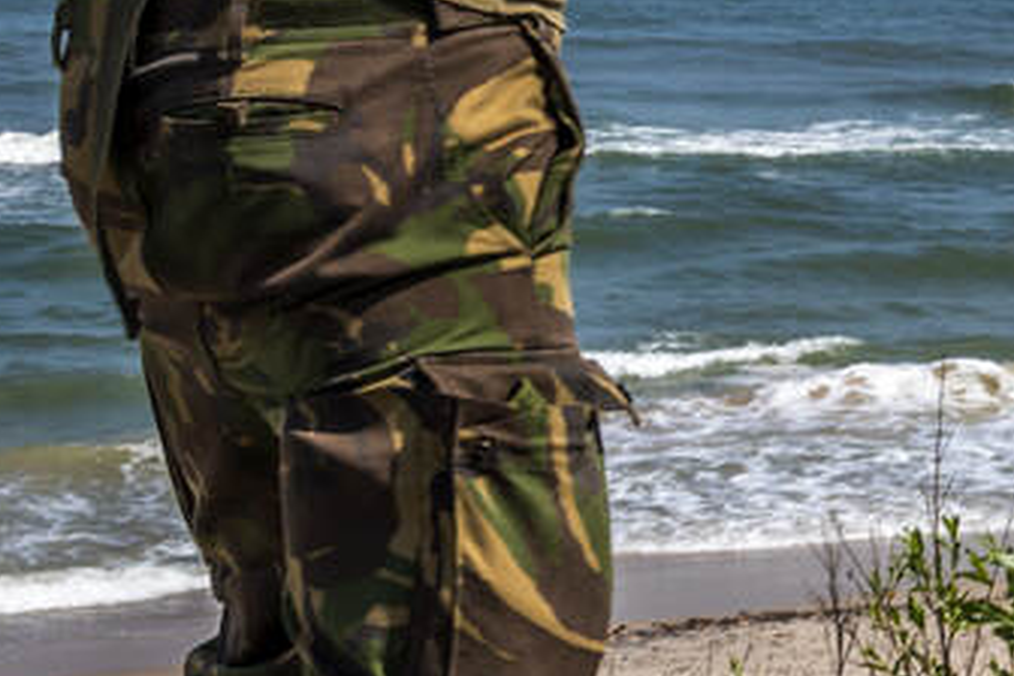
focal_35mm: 134
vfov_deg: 9.9
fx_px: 3774
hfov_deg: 14.7
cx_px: 1258
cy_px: -324
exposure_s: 1/160
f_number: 11
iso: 80
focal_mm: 24
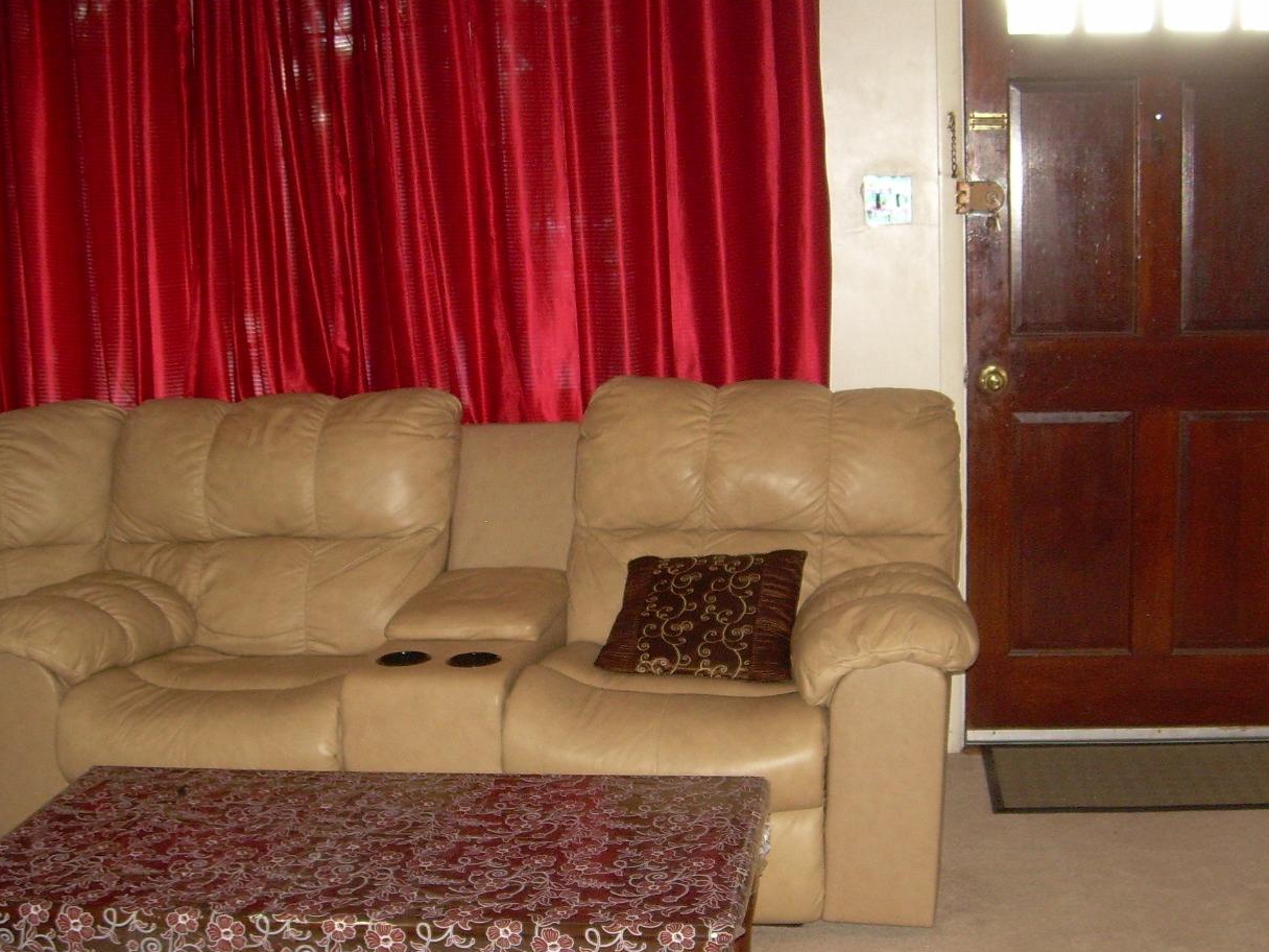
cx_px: 627
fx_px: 1650
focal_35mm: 45
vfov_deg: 32.2
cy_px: 523
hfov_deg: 42.1
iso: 200
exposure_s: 1/60
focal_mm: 6.3
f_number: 2.8
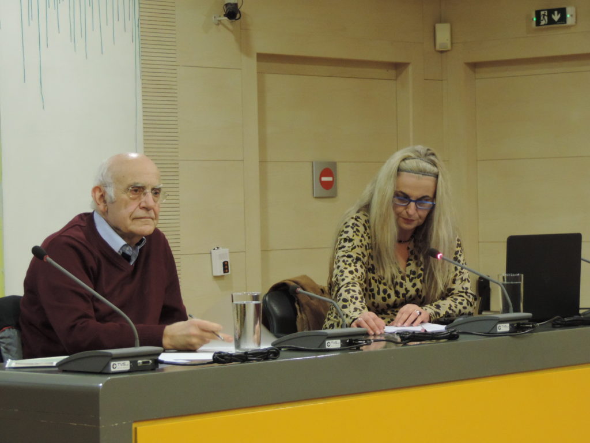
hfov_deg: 16.4
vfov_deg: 12.3
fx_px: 2045
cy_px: 222
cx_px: 295
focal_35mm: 120
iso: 800
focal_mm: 21.4
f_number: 4.2
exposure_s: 1/20
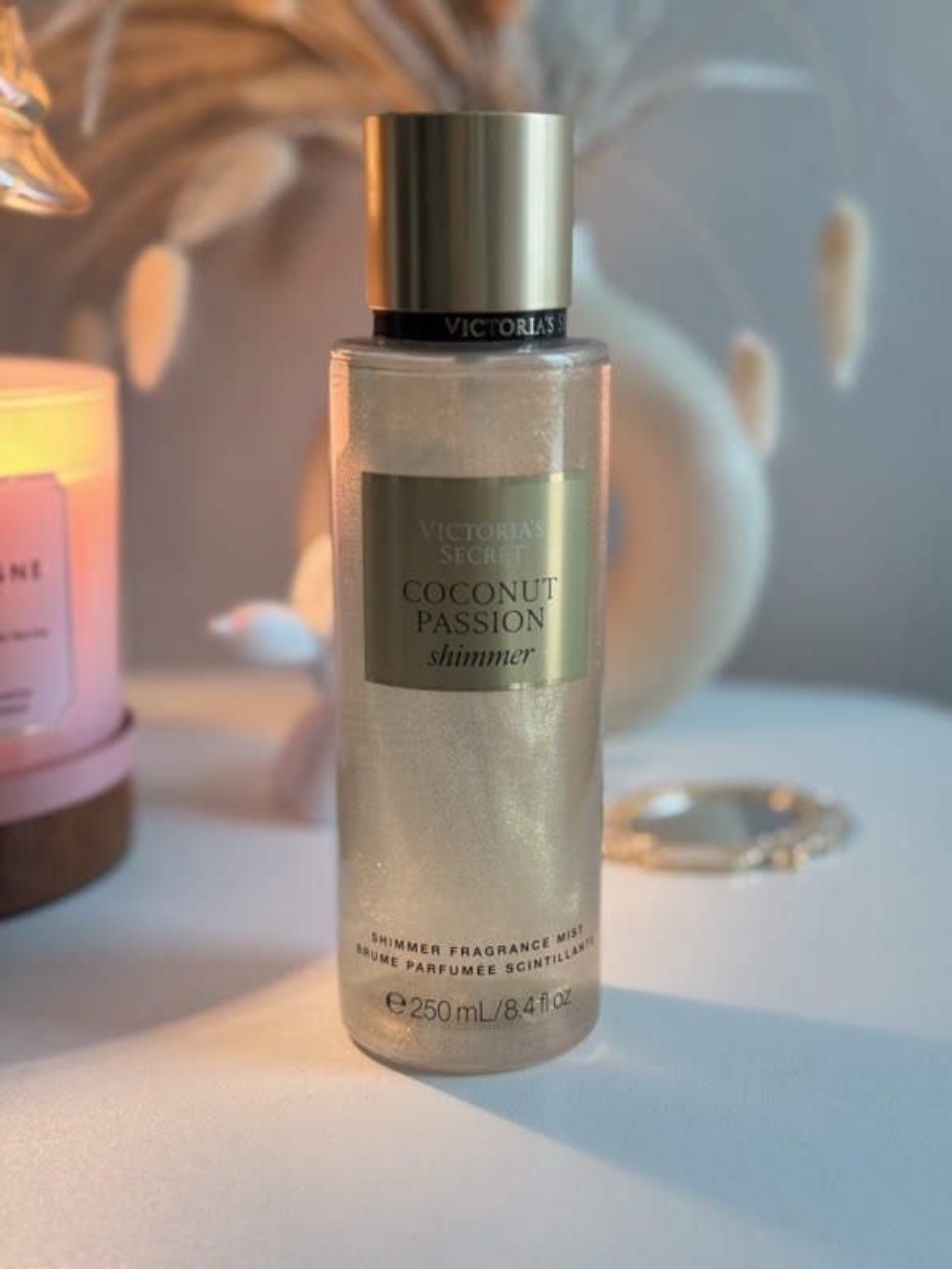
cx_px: 476
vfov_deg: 39.7
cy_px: 634
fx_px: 1760
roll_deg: +0.3
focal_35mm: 48
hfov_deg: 30.3
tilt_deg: -13.0
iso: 50
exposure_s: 1/120
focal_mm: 6.76
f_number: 1.78
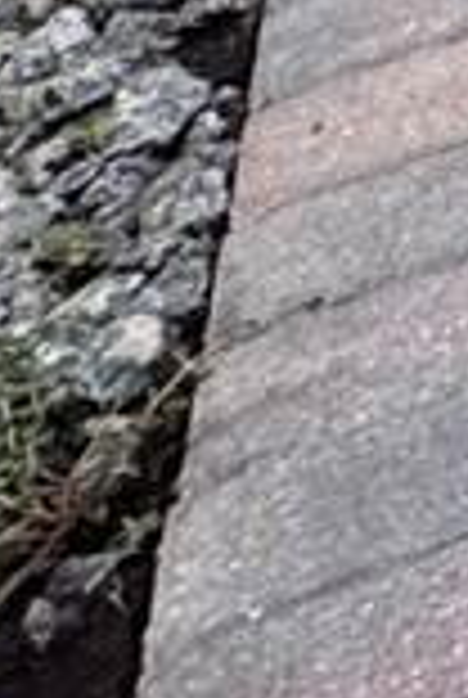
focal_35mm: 150
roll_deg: +1.6
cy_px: -1846
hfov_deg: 4.6
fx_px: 2912
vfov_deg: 8.8
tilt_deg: +0.4
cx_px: 3182
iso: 50
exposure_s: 1/849
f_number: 2.2
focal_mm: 2.22
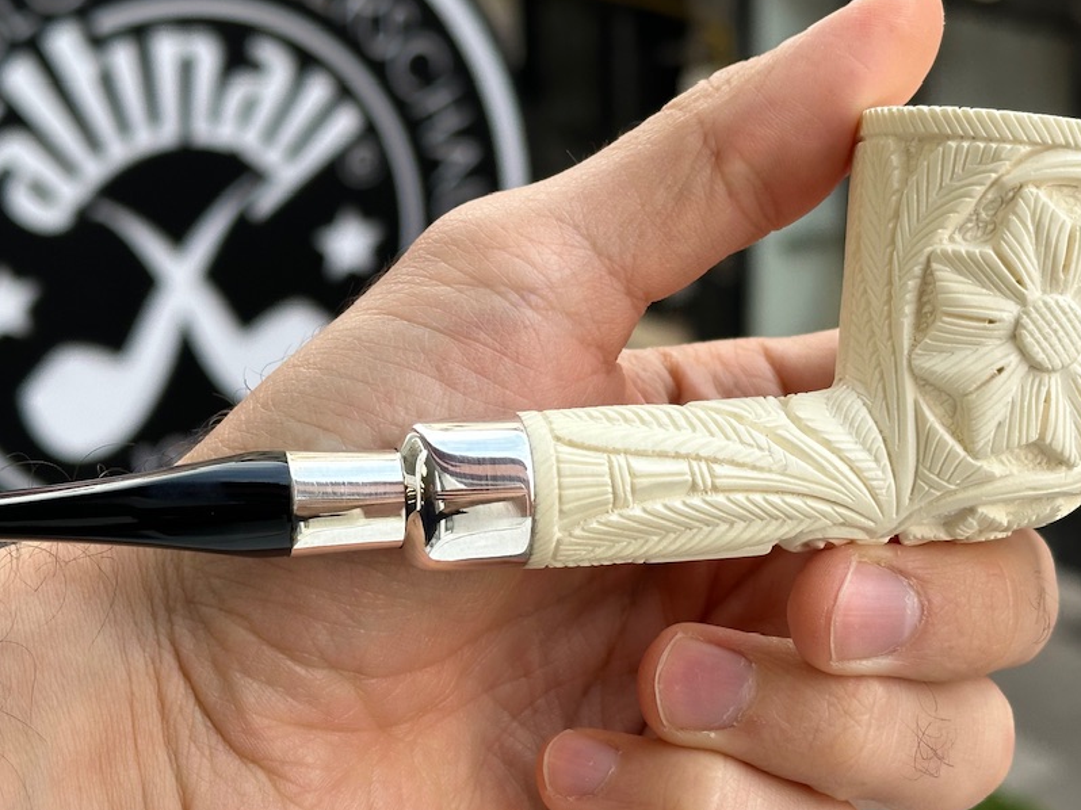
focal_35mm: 77
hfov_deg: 25.3
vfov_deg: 19.1
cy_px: 354
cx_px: 531
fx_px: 2404
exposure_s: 1/414
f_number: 1.78
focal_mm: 6.86
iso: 64
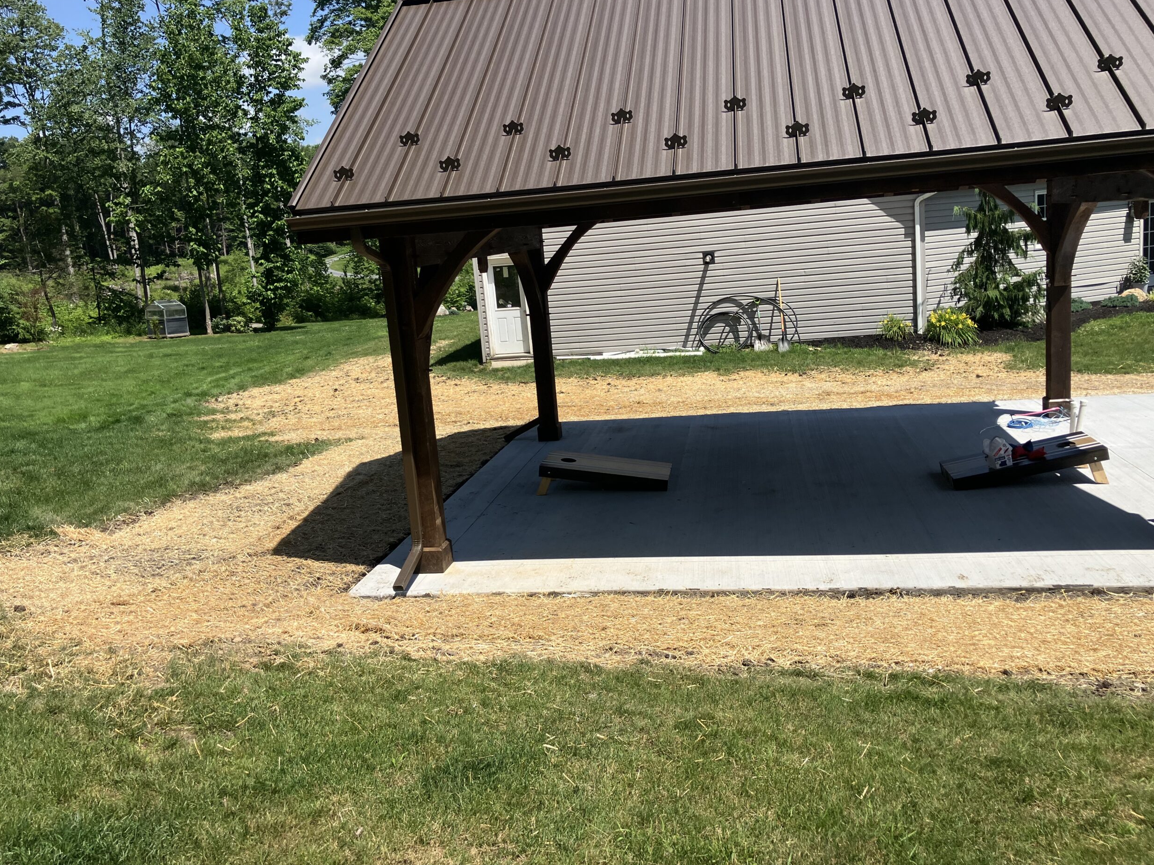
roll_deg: +3.3
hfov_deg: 61.7
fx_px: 967
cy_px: 421
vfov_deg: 48.2
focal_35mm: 29
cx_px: 587
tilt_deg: -6.5
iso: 32
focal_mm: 3.99
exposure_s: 1/2024
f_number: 1.8
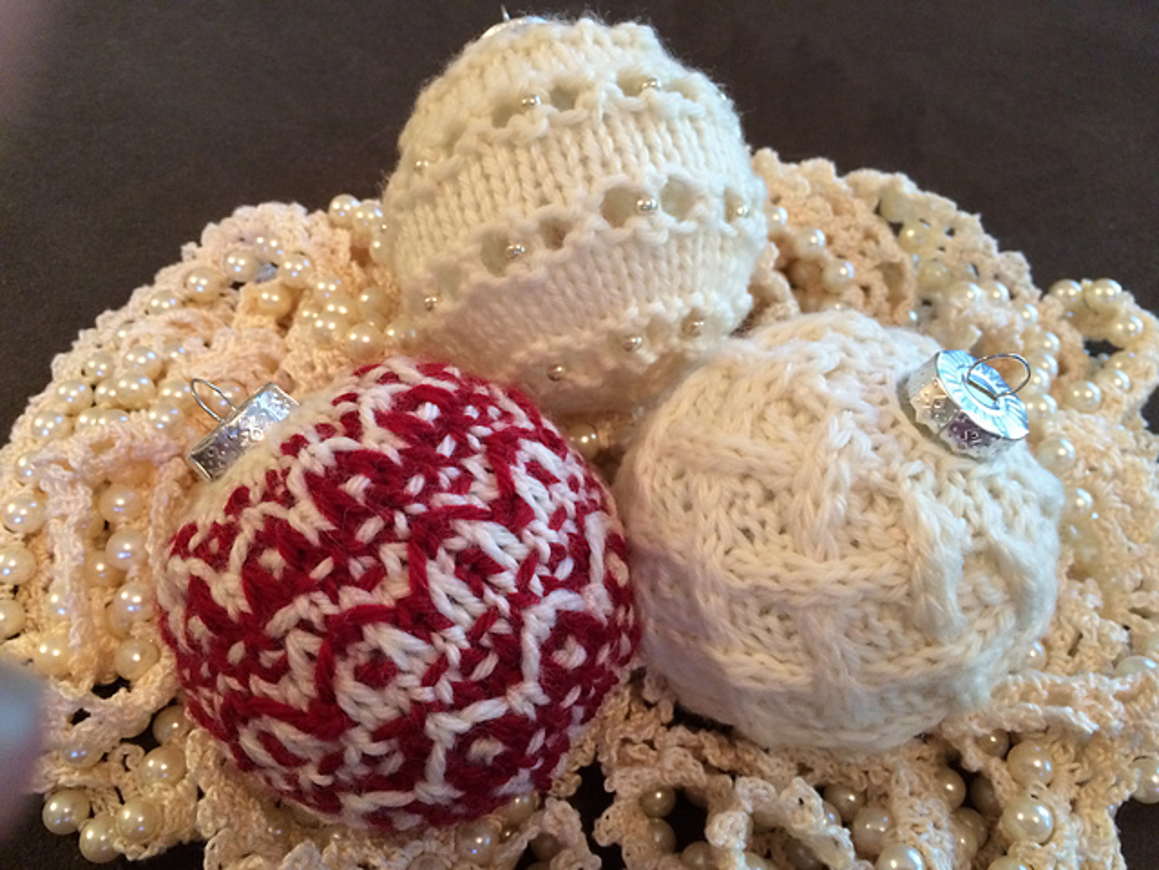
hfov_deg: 61.7
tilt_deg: -53.2
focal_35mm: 29
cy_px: 435
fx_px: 971
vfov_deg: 48.2
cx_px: 580
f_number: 2.2
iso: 320
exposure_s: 1/17
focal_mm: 4.15
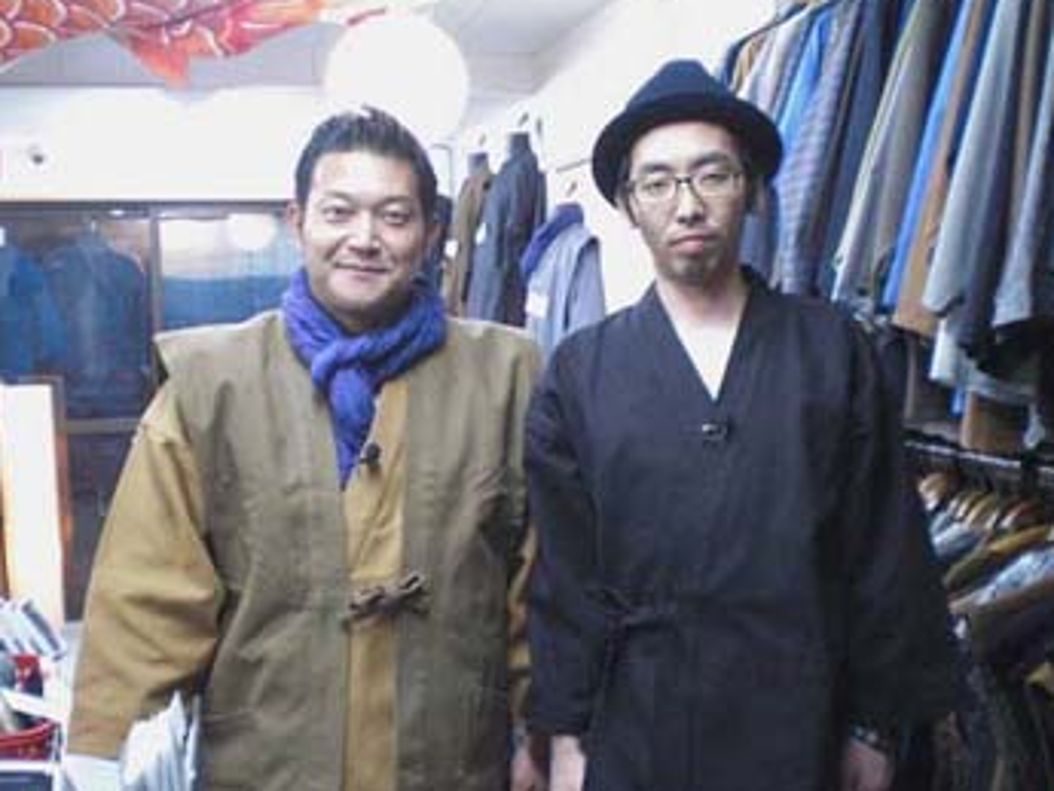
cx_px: 532
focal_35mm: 44
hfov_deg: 42.9
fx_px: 1340
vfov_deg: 32.9
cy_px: 437
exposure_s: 1/40
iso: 800
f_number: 3.1
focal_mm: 6.3
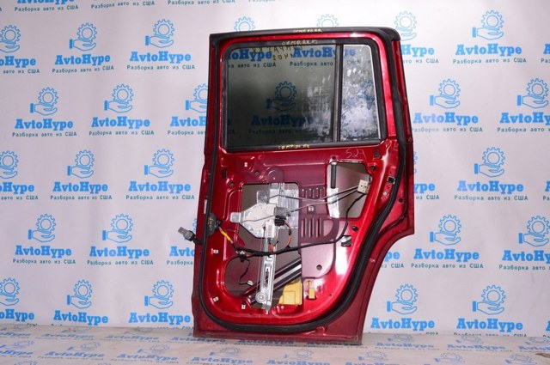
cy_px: 182
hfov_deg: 57.3
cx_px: 275
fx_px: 504
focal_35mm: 33
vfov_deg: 39.9
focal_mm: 22
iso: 1600
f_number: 8
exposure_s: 1/160
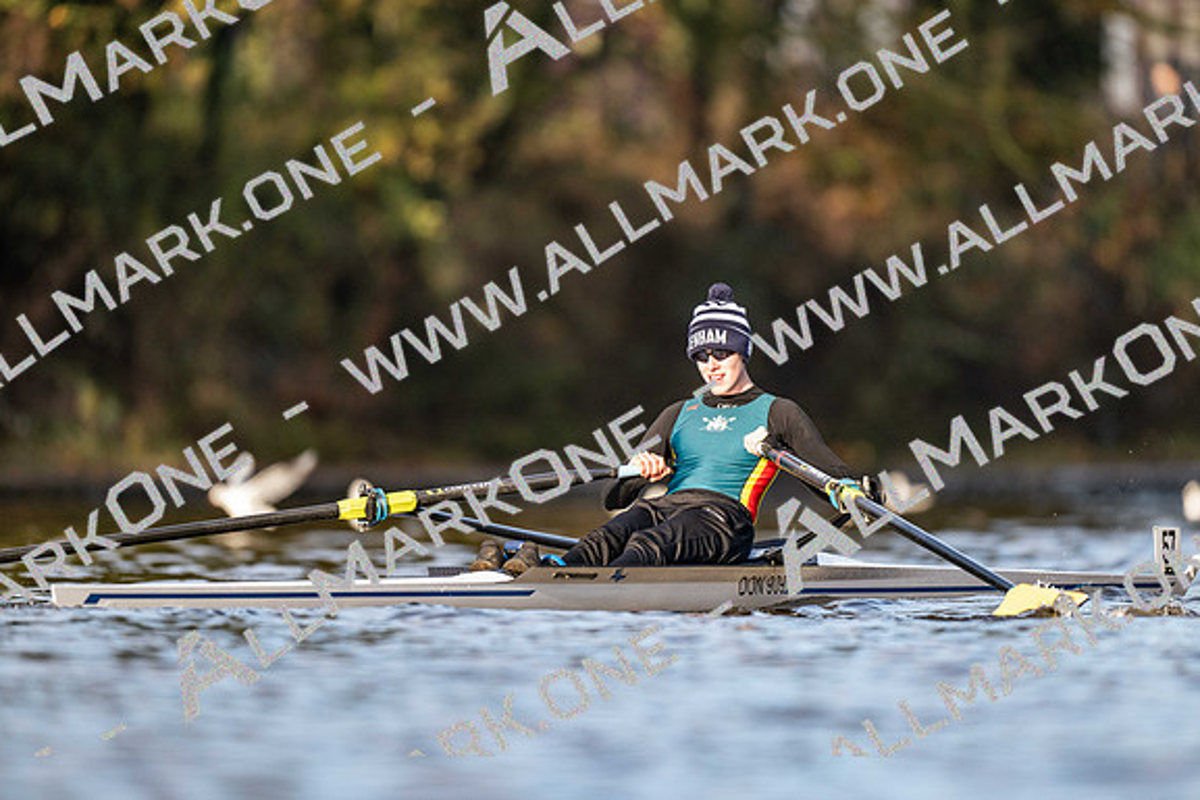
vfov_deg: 2.3
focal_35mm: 603
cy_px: 400
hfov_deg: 3.4
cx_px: 599
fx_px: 20104
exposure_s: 1/2500
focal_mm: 600
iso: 1000
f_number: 4
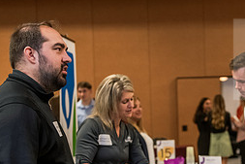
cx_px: 204
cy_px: 136
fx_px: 701
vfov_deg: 13.2
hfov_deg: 19.6
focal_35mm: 103
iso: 2500
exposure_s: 1/160
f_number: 3.2
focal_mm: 45
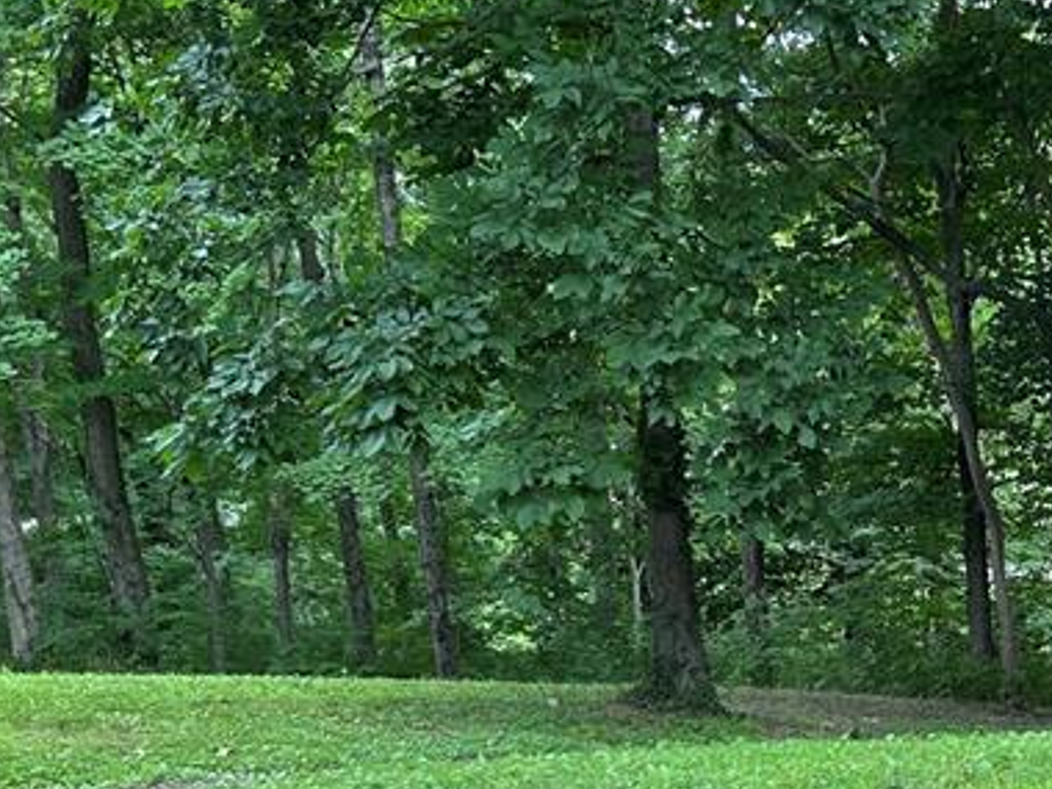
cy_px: 717
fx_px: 2127
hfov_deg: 26.8
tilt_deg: -13.0
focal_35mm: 70
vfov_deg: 20.6
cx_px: 961
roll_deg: +4.1
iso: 32
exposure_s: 1/140
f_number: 1.5
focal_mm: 5.7
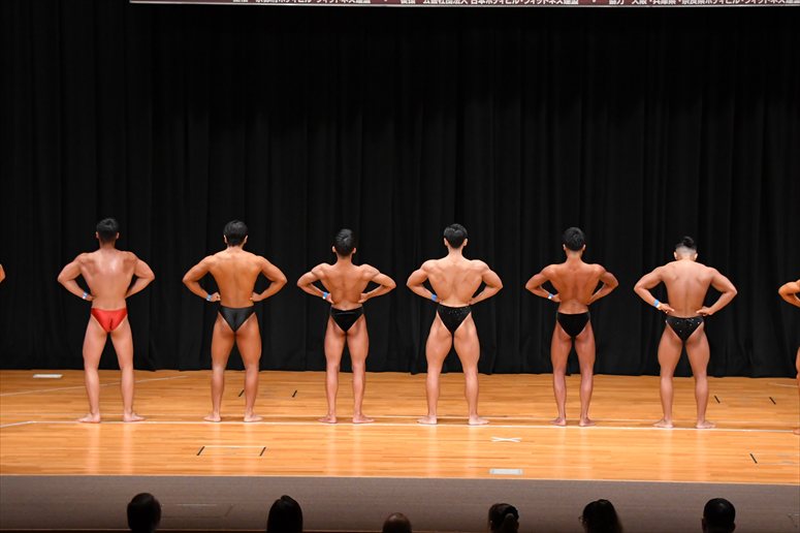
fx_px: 2732
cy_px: 266
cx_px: 400
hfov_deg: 16.7
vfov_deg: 11.1
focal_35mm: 123
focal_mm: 82
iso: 4000
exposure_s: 1/400
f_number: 5.6
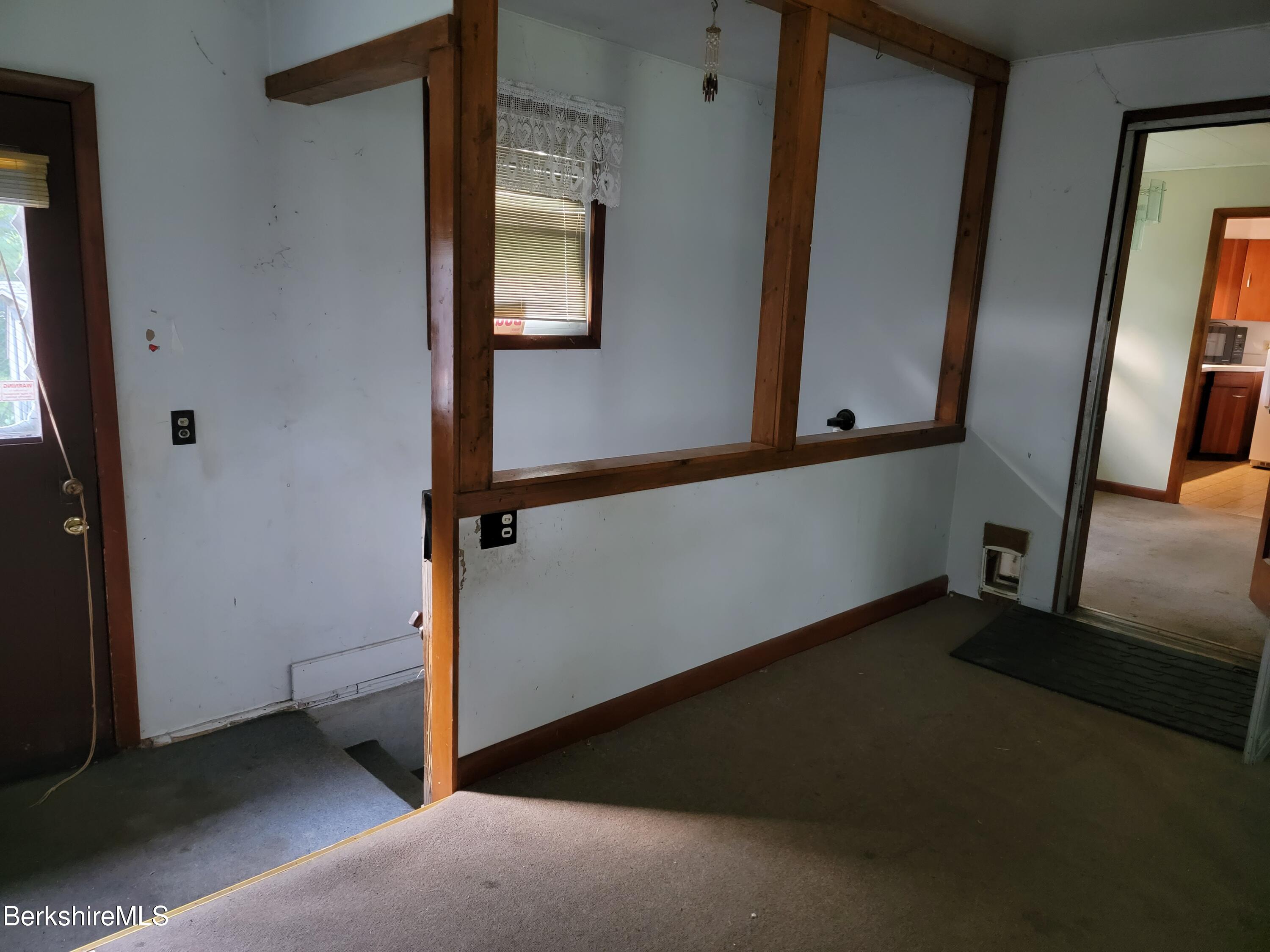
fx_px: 881
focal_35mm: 24
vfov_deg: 56.8
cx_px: 635
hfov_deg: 71.6
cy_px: 476
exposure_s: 1/24
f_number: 1.8
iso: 800
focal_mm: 6.7
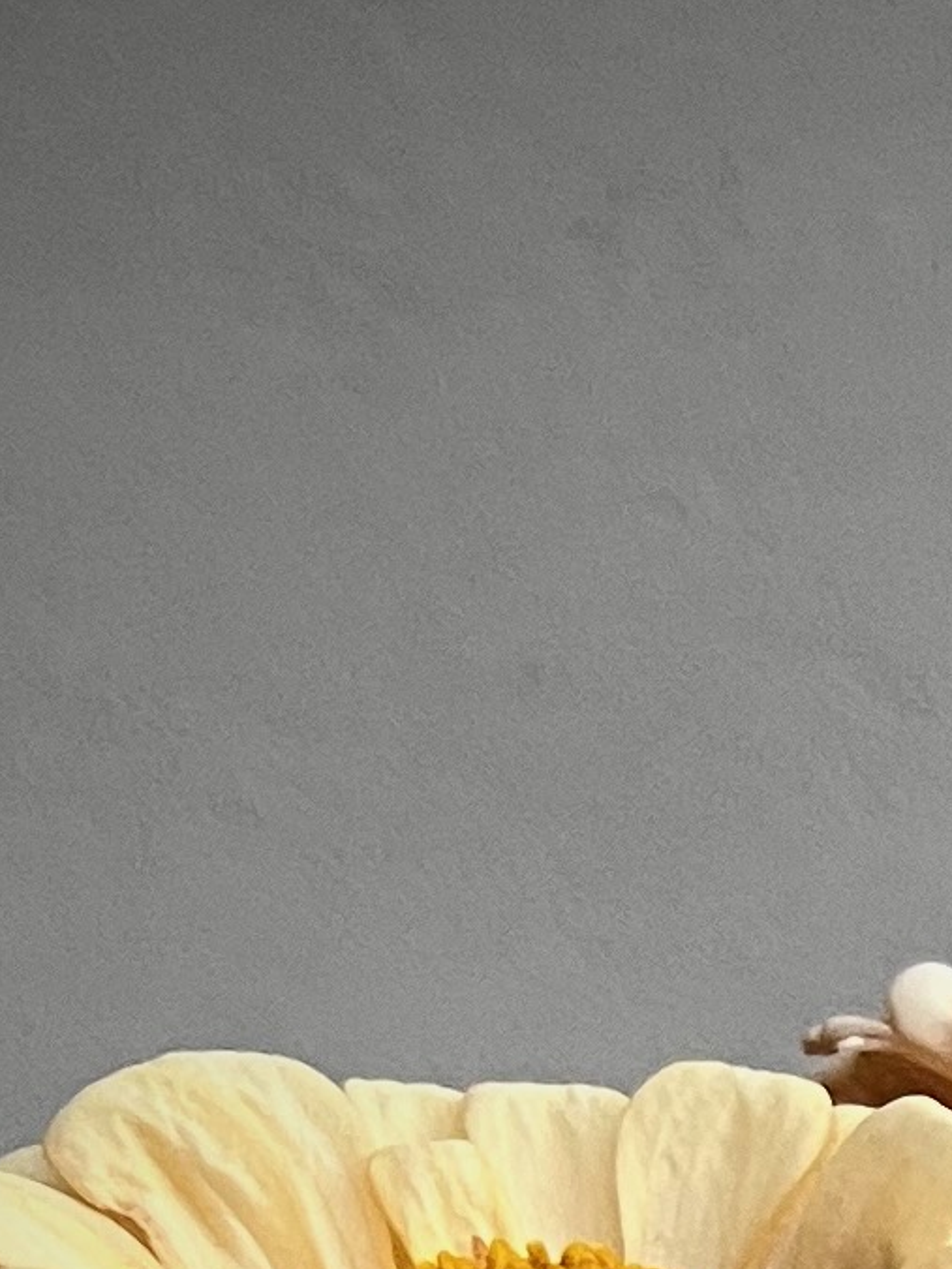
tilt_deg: -5.5
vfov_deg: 10.4
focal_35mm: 155
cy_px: 3338
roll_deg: +3.7
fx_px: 5684
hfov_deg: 8.9
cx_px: 1998
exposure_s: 1/90
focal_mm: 5.7
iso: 125
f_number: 1.5
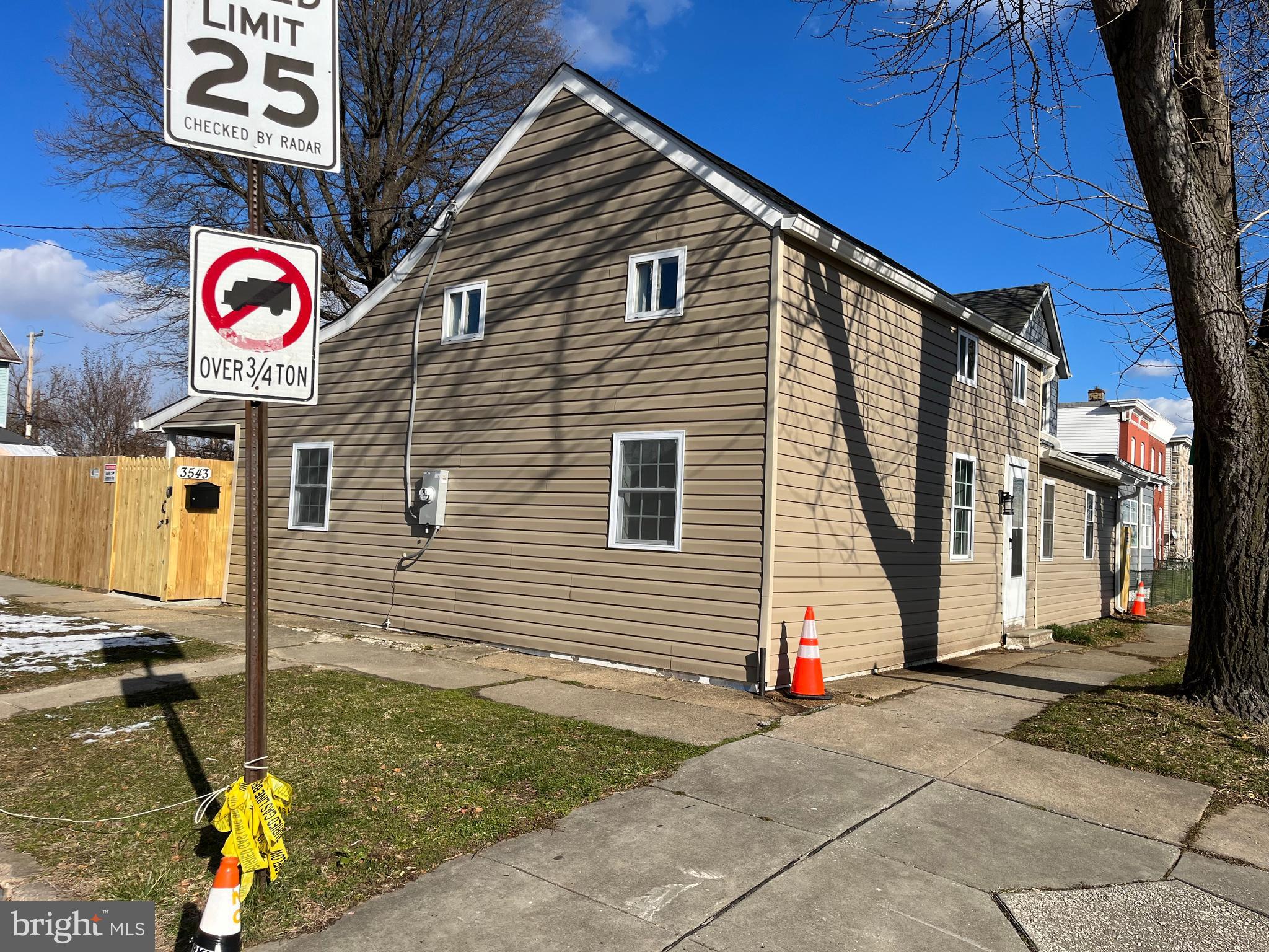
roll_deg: -2.7
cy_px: 476
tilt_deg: +1.9
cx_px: 634
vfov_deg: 53.1
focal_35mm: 26
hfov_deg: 67.3
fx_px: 953
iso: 50
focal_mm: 5.1
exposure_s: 1/5076
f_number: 1.6
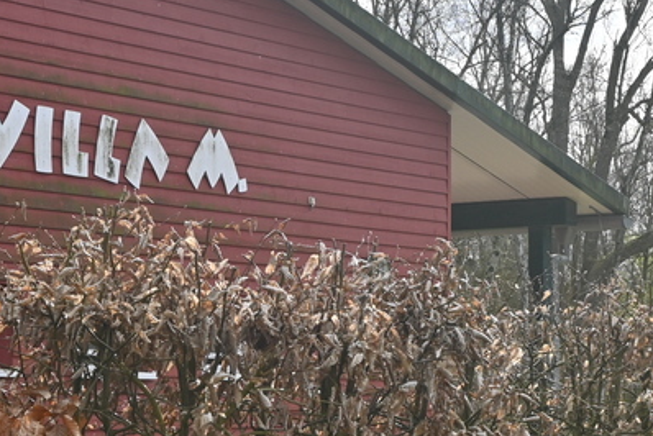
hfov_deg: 19.2
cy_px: 247
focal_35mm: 106
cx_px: 271
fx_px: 1924
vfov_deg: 12.9
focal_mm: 22
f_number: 6.3
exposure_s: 1/320
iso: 100
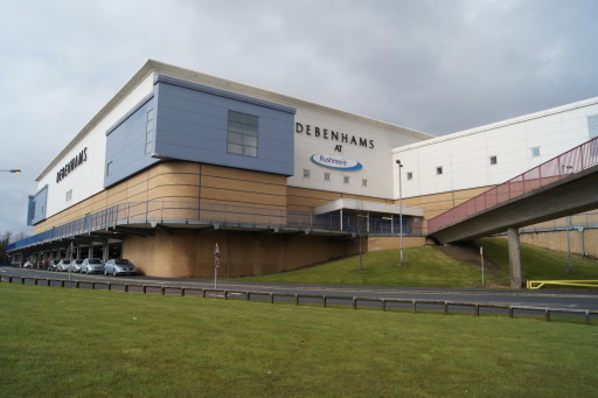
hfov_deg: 67.4
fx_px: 448
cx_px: 299
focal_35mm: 27
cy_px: 199
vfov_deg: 47.9
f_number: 10
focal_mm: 18
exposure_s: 1/320
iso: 200
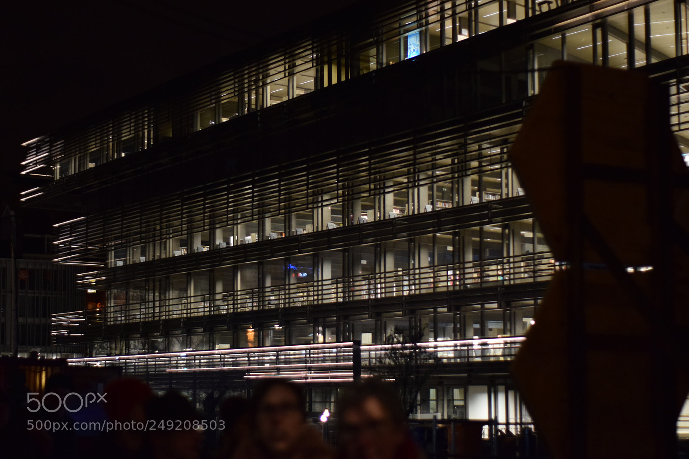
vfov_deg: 18.2
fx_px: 1435
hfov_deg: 27.0
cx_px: 344
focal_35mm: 75
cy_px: 230
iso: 1600
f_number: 1.8
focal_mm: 50
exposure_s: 1/60
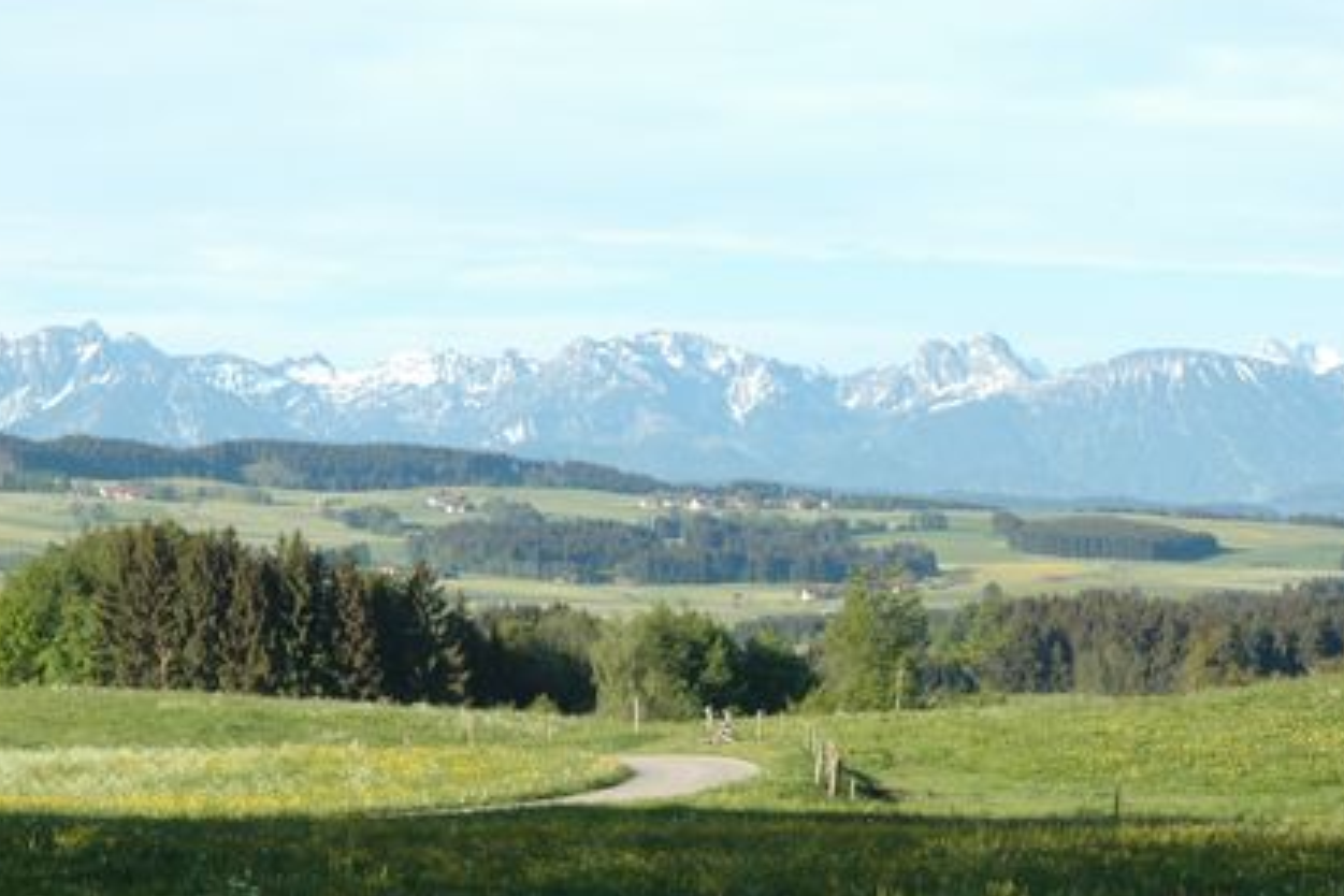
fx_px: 5637
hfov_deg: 13.6
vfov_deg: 9.1
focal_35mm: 151
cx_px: 400
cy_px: 616
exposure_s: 1/80
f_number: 11
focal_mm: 70
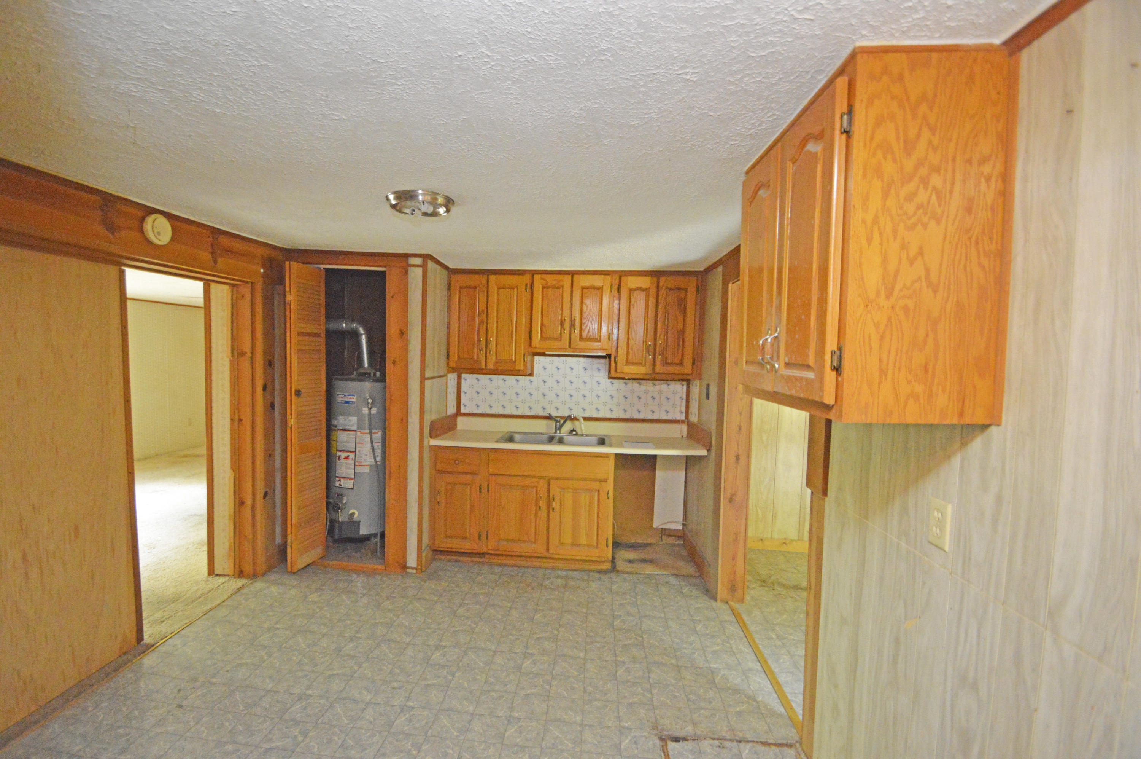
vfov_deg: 77.2
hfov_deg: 100.4
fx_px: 475
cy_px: 380
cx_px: 570
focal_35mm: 15
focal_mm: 10
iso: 3200
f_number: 4
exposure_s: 1/10
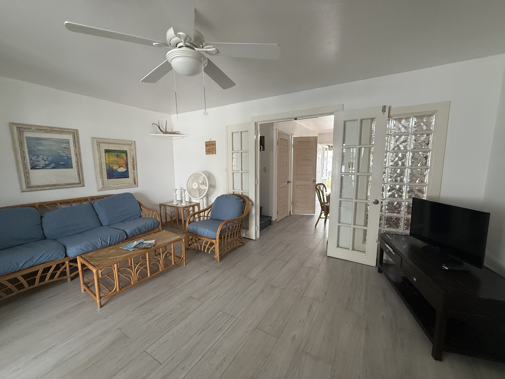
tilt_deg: -7.2
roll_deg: +0.2
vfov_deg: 85.7
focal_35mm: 14
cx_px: 252
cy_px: 190
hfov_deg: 102.1
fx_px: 204
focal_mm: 2.22
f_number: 2.2
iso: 320
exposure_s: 1/120
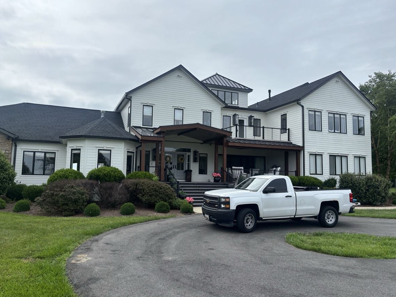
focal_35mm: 27
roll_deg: -1.4
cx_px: 198
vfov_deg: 51.4
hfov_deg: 65.3
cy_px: 148
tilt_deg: +7.8
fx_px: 309
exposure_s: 1/4854
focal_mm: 5.96
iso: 50
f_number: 1.6
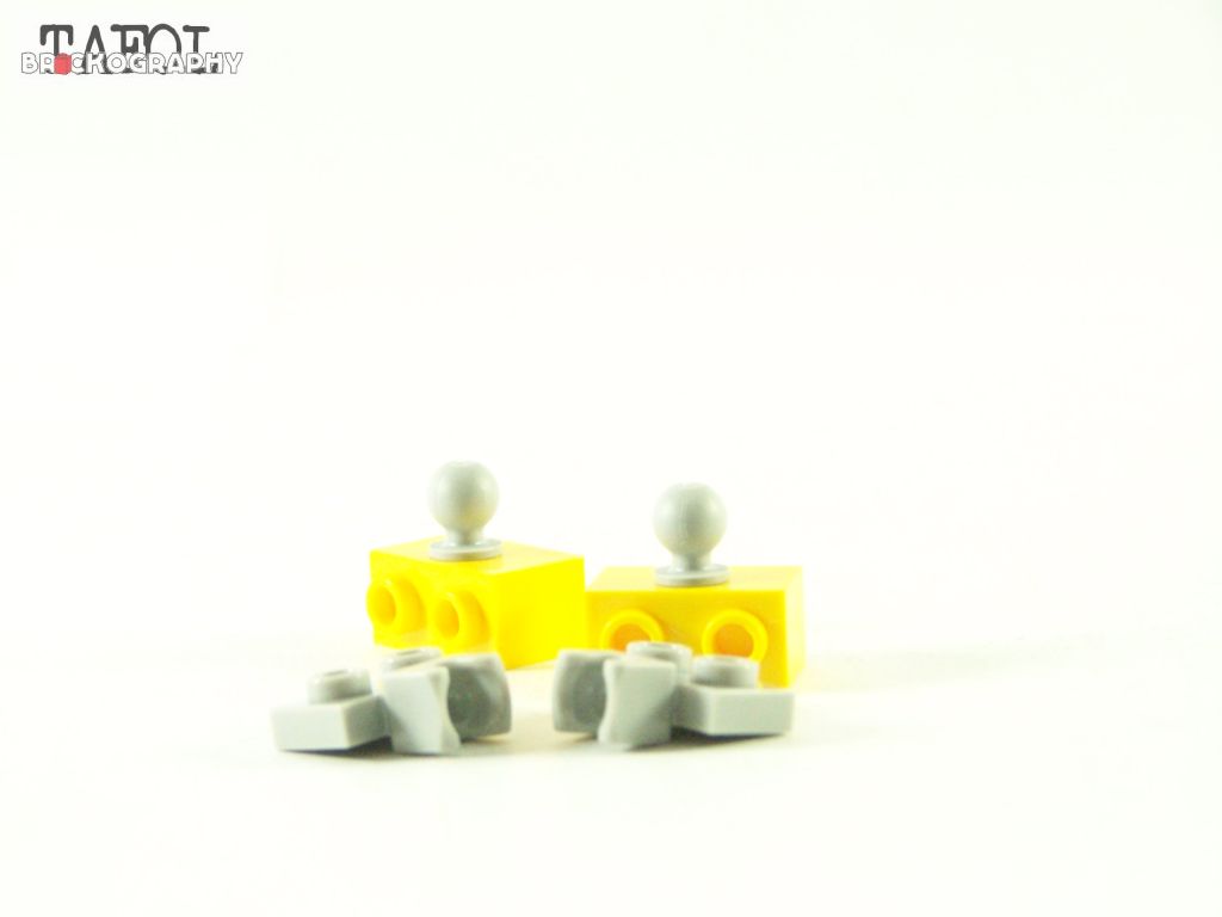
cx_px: 611
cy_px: 458
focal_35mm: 128
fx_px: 4519
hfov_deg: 15.4
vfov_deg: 11.6
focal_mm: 21.2
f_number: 3.6
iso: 400
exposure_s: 1/60
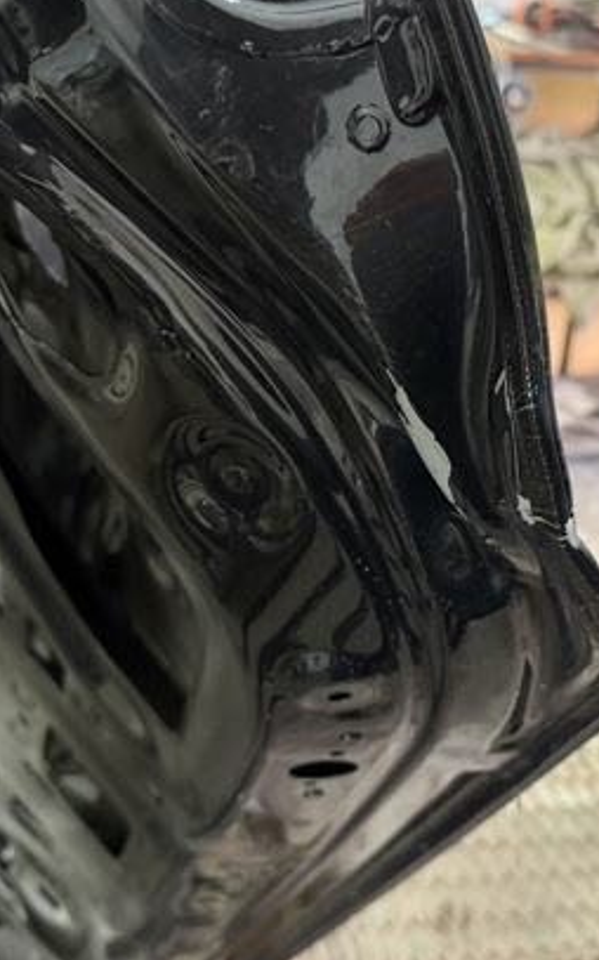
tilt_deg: -29.0
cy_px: 476
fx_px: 1046
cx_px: 448
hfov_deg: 31.4
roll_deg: -8.8
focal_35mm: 40
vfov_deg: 49.3
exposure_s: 1/25
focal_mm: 6.76
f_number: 1.78
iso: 800
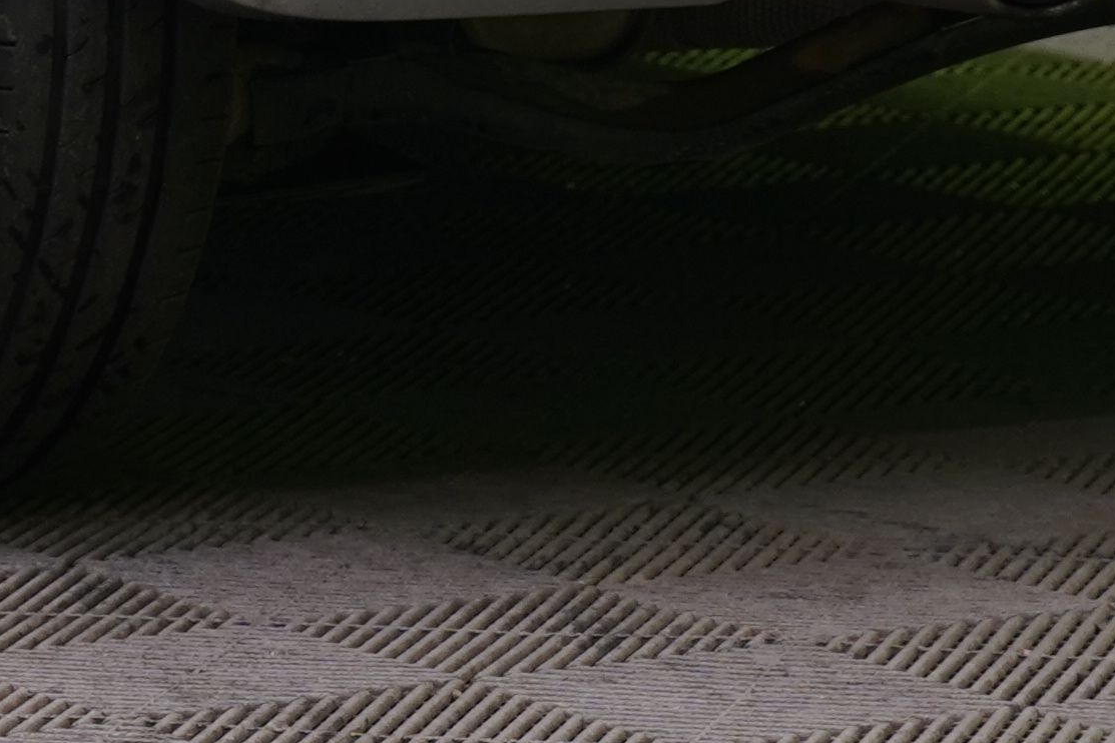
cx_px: 280
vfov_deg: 4.2
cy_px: -1147
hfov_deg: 6.5
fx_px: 9848
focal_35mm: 318
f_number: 5
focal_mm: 59
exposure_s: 1/30
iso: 400
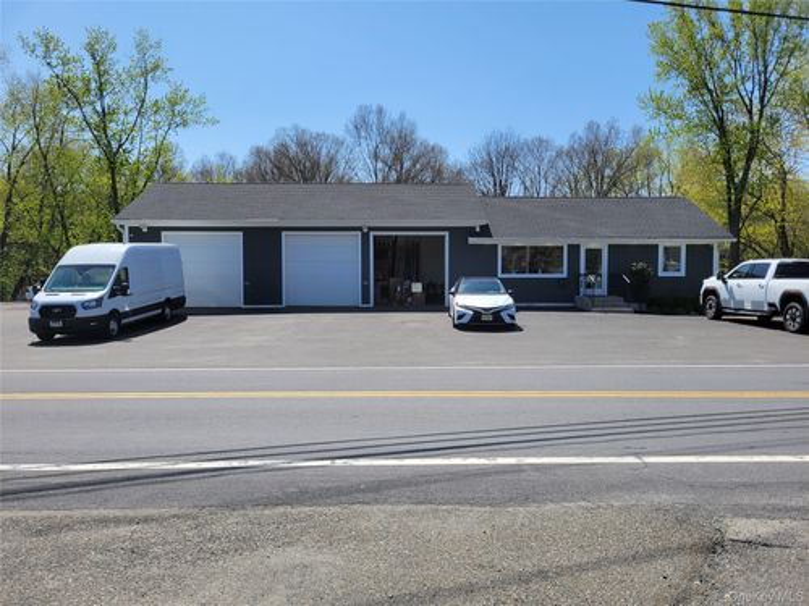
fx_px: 608
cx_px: 404
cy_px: 303
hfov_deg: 67.3
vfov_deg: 53.1
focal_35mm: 26
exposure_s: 1/2715
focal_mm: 5.4
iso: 40
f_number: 1.8
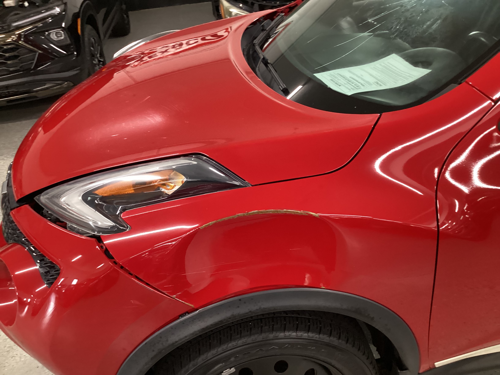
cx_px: 250
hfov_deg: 58.4
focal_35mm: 31
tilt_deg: -32.2
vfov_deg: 45.4
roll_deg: +4.6
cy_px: 188
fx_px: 448
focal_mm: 3.3
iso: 400
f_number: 2.4
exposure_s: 1/33
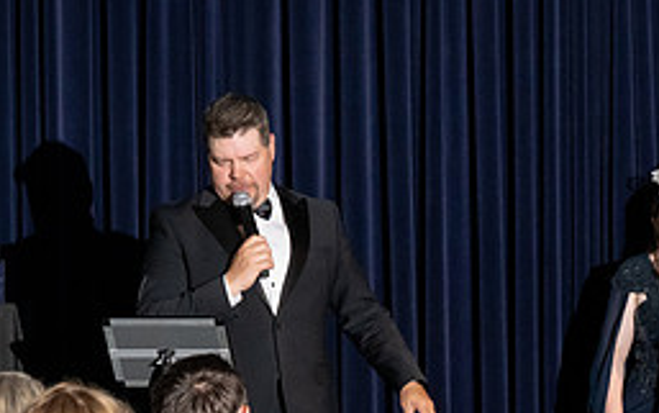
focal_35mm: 216
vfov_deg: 6.1
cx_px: 569
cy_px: 344
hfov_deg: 9.7
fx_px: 3882
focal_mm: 63
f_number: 5
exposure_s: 1/200
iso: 2500
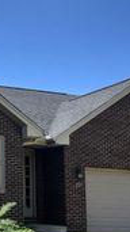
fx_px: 509
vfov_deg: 25.6
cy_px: 92
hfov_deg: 13.6
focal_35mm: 83
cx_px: -69
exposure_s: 1/2967
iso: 50
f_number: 1.6
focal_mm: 5.1
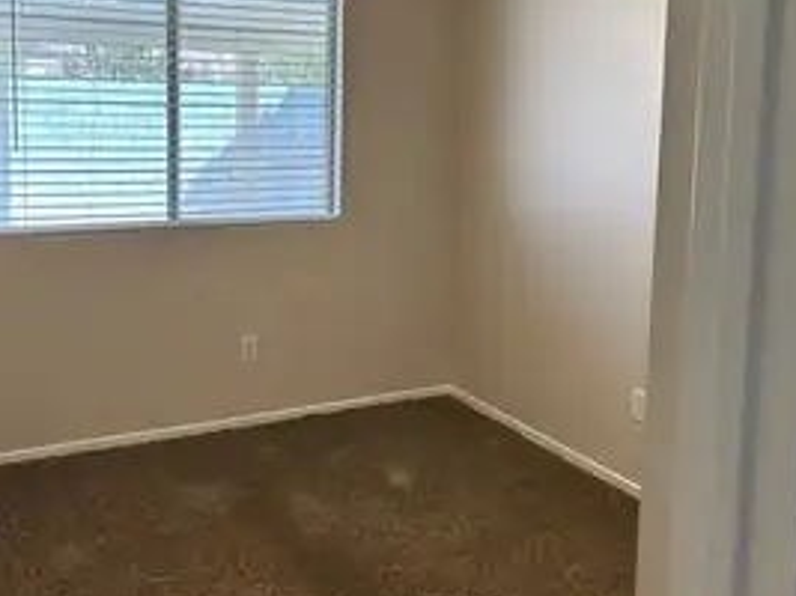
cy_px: 176
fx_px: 896
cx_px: 355
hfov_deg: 47.8
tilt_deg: -5.1
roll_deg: -0.8
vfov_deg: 36.2
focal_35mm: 39
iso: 64
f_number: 1.5
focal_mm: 5.7
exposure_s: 1/120
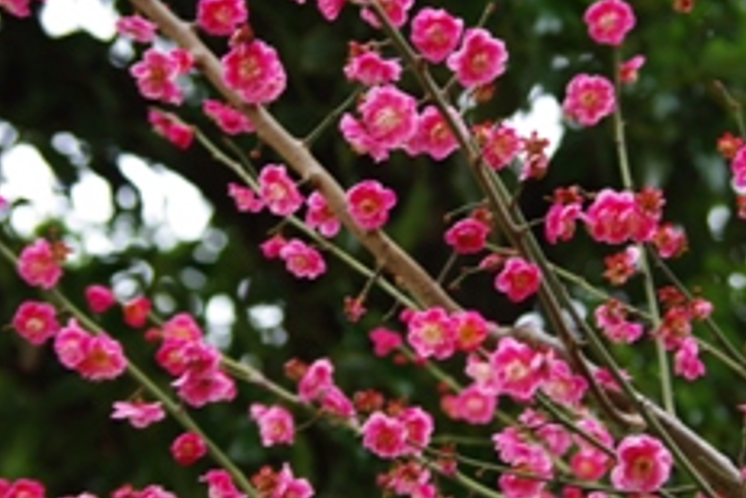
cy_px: 342
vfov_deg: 11.0
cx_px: 484
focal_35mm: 125
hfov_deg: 16.4
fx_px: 2592
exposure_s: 1/30
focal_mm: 50
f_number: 5.6
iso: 200
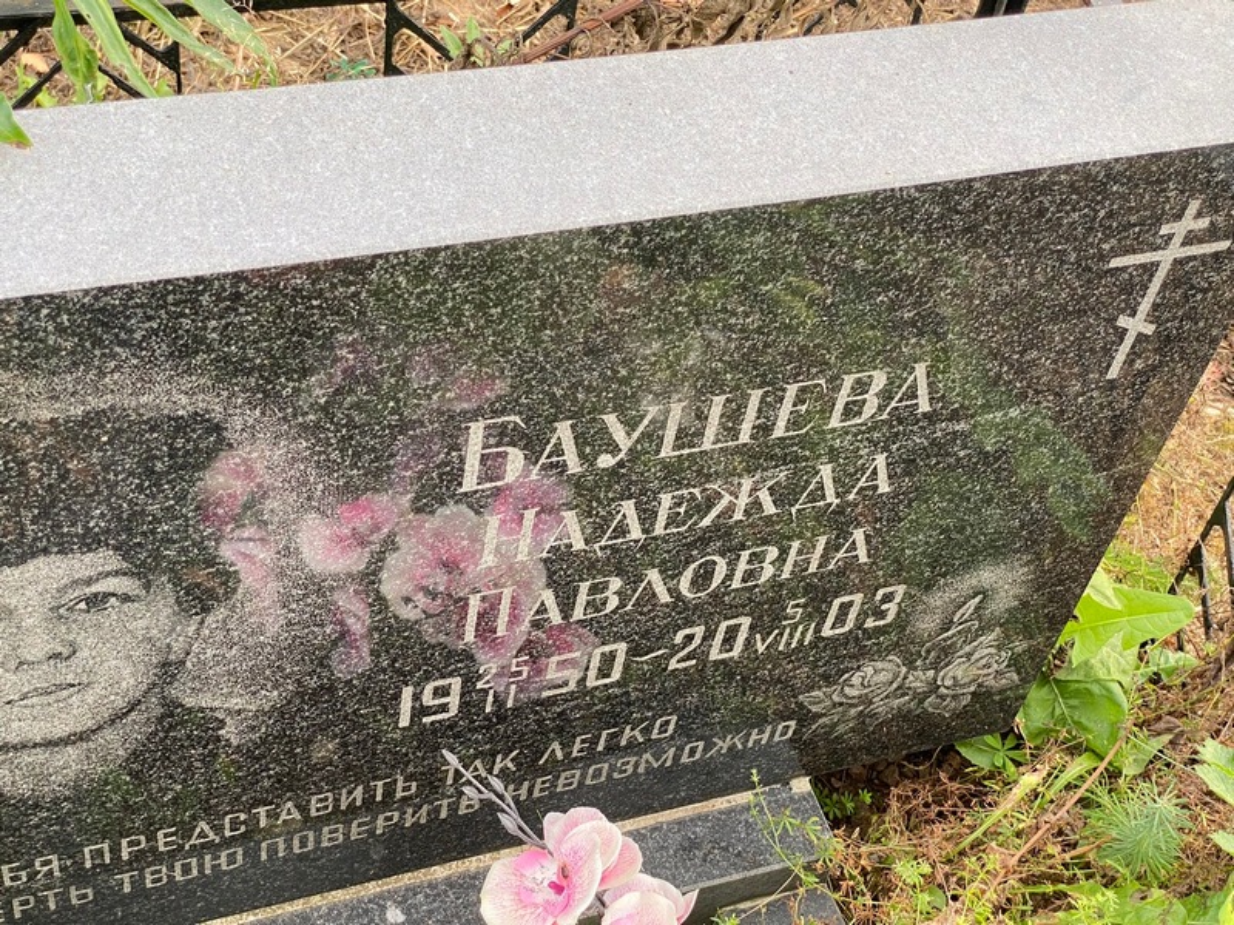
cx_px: 617
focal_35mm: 52
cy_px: 462
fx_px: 1854
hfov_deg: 36.8
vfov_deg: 28.0
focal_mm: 6
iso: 40
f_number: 2
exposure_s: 1/122
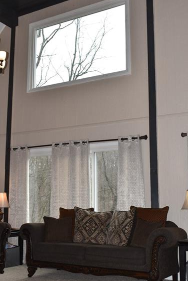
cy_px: 148
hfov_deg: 27.4
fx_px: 384
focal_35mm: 49
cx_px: 64
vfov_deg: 40.3
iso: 220
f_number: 5.6
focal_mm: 24
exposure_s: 1/125
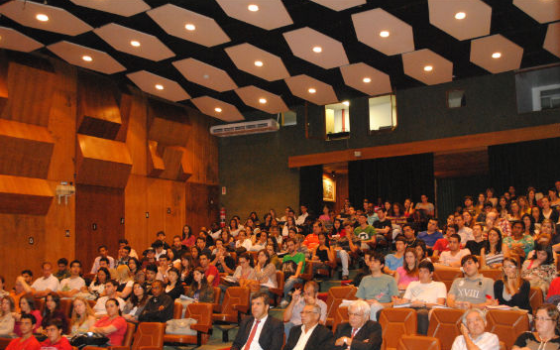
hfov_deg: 50.4
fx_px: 595
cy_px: 195
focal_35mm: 39
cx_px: 289
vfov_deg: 32.7
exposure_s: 1/20
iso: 1600
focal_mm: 24
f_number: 4
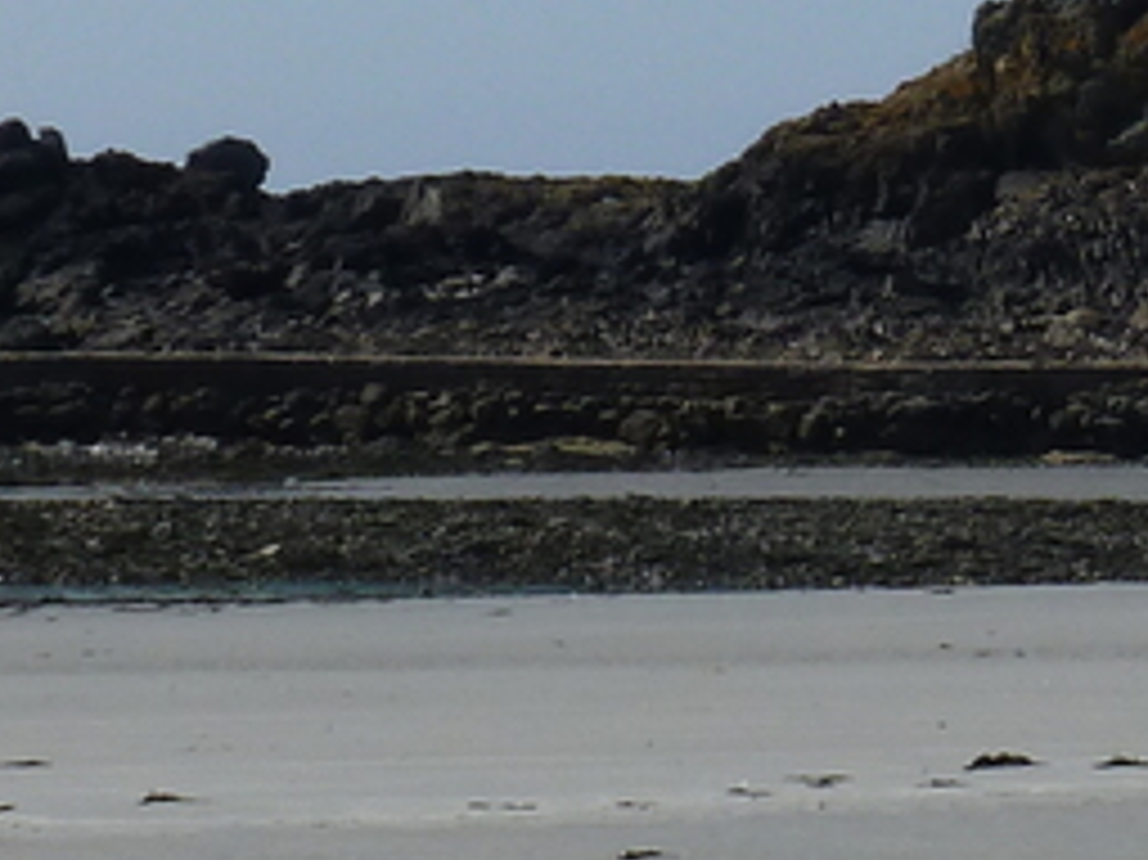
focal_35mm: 367
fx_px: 12165
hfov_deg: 5.3
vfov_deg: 4.0
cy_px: 396
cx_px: 1922
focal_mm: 12.8
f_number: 5.6
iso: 80
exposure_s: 1/640
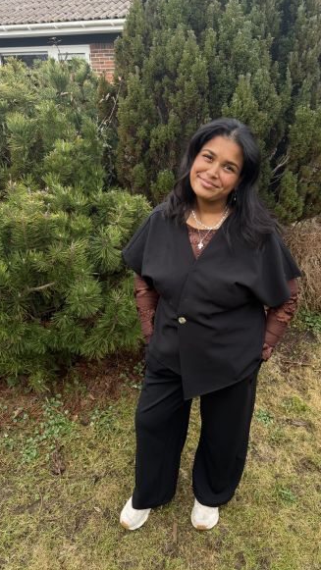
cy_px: 277
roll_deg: -0.6
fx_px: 408
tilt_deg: -24.3
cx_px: 197
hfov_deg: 42.6
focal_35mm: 27
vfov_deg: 69.8
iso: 80
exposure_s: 1/338
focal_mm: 6.76
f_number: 1.78
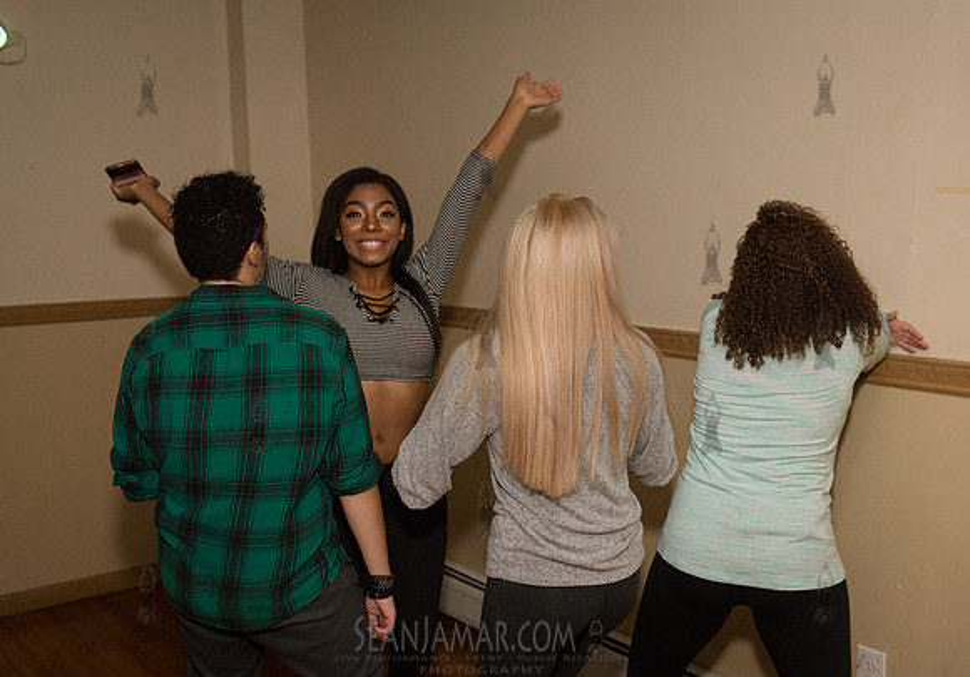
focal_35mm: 39
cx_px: 506
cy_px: 381
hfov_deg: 48.4
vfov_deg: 34.8
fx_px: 1079
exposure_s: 1/320
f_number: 3.5
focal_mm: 34
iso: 2500
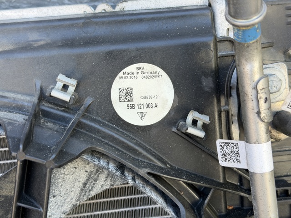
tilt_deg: -19.6
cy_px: 109
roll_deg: +6.2
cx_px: 146
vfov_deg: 30.2
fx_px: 403
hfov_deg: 39.7
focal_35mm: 48
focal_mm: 6.76
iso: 80
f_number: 1.78
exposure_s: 1/165
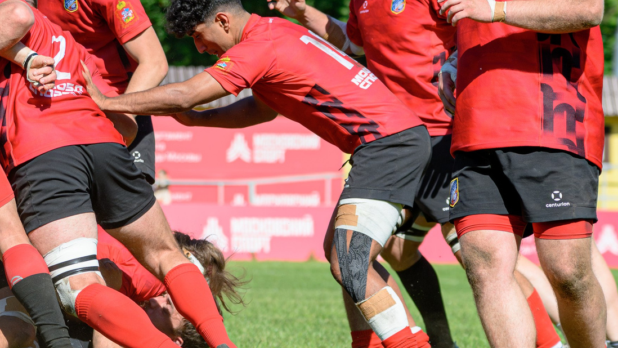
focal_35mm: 266
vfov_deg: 4.6
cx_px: 21
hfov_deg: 8.1
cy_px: 132
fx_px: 4360
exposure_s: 1/4000
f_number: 4
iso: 400
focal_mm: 105
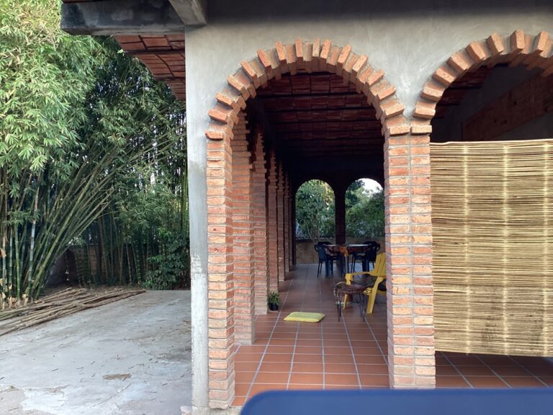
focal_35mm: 31
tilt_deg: +1.9
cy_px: 208
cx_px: 276
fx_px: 495
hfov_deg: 58.4
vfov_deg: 45.4
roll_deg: +0.5
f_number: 2.4
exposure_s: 1/120
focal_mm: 3.3
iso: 80
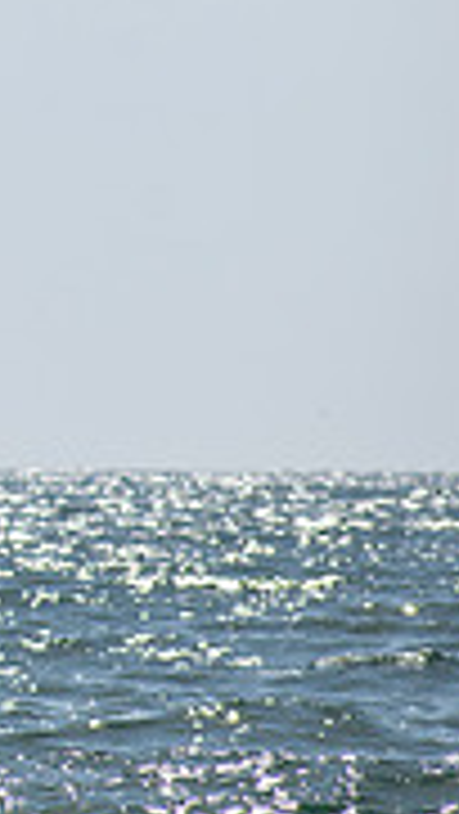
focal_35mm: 741
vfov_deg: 2.9
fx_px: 16011
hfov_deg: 1.6
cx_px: -683
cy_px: 59
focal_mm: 135
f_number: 6.3
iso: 200
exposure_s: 1/1000
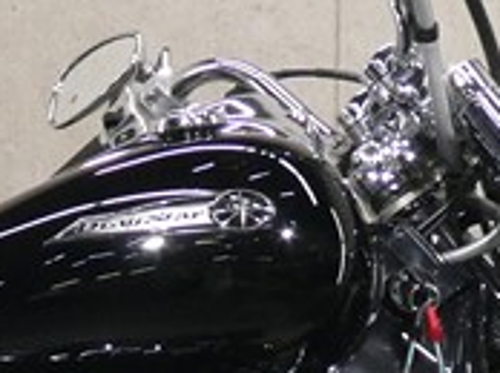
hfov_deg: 8.3
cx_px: -106
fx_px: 3404
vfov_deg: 6.2
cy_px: 519
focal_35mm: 236
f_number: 3.8
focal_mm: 7.2
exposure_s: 1/80
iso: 500
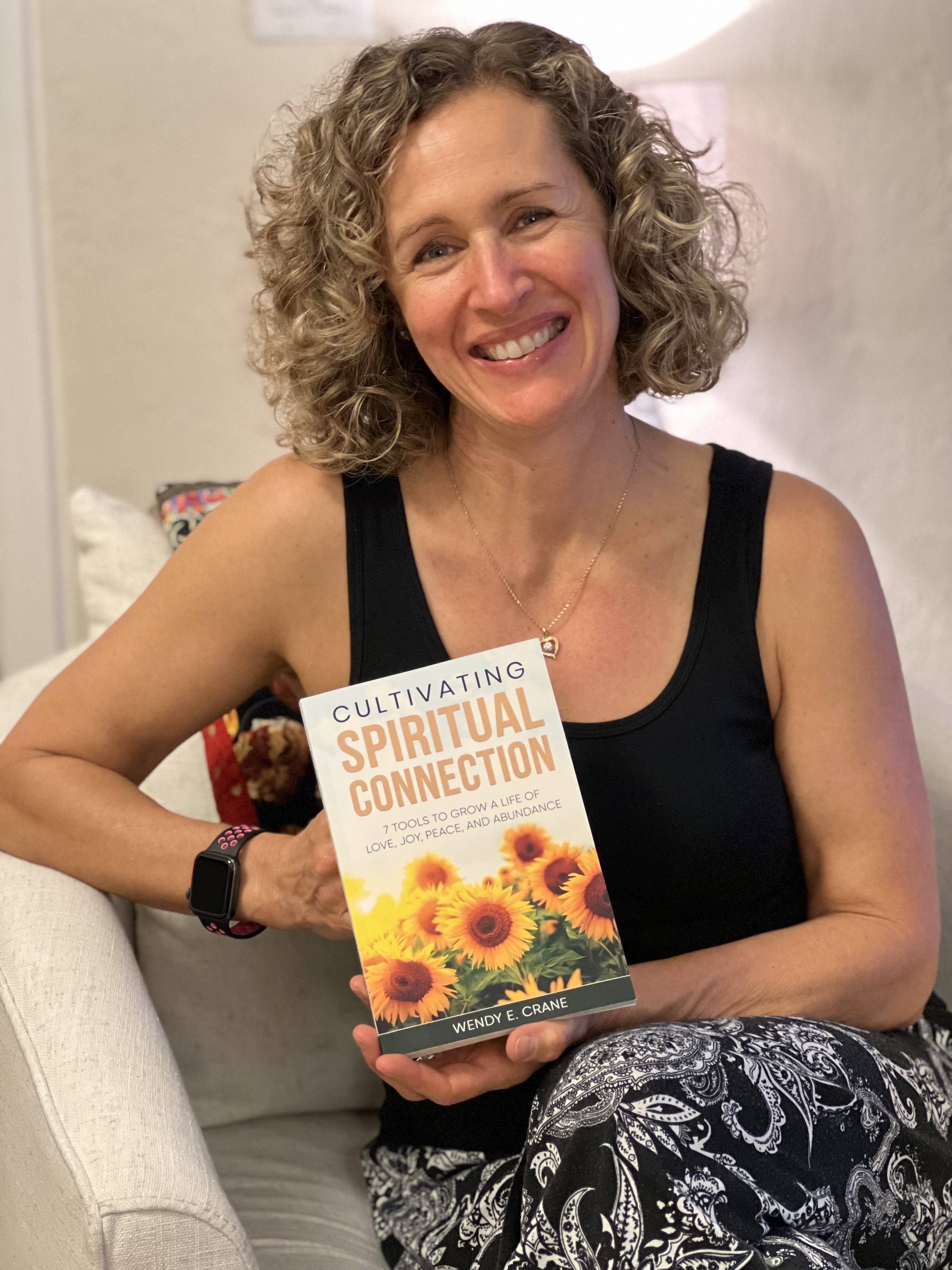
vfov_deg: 25.3
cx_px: 476
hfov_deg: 19.1
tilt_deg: -8.5
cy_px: 635
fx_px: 2824
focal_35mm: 77
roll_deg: +2.3
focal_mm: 9
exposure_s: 1/15
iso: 640
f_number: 2.8
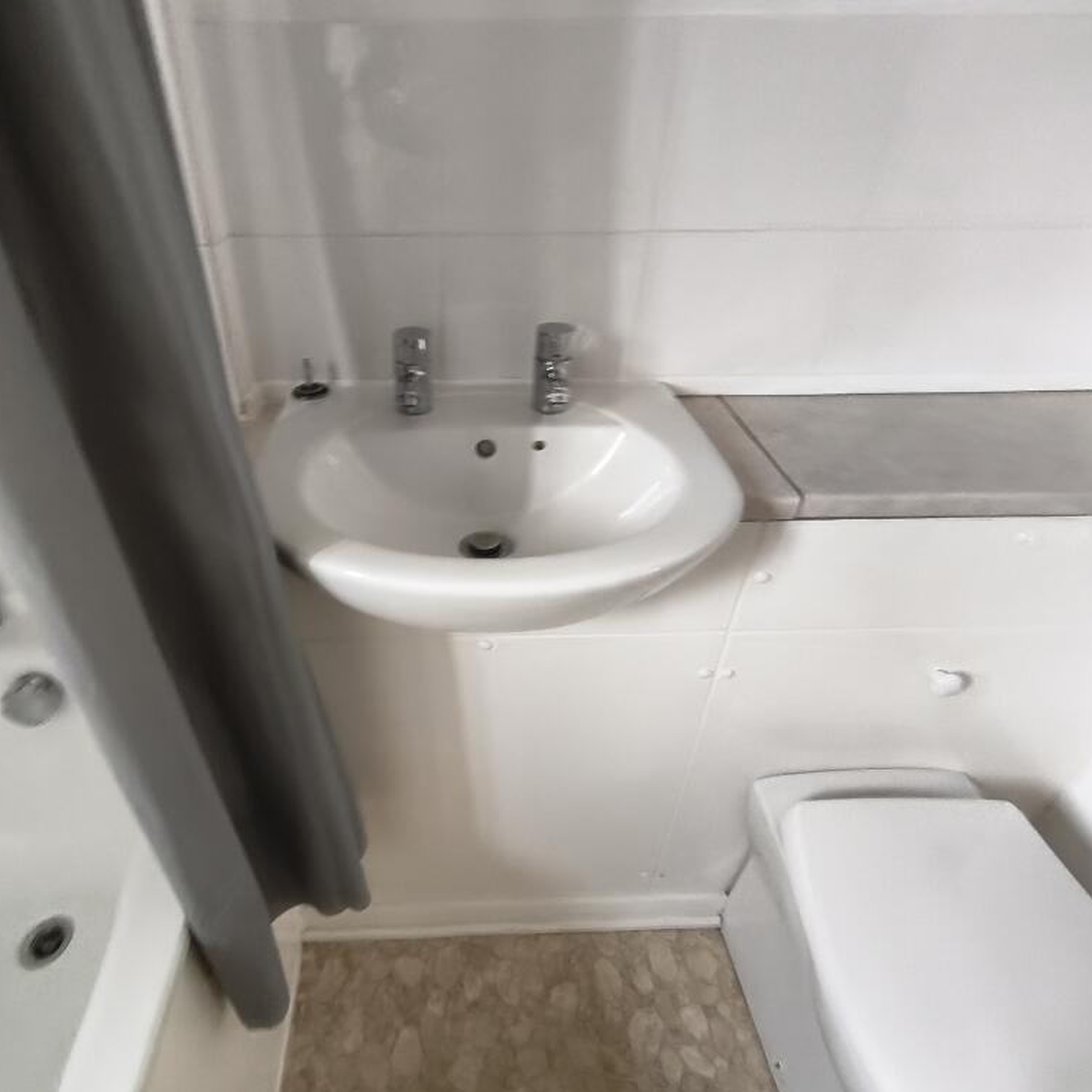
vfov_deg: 80.7
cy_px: 545
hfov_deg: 80.0
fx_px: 642
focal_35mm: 18
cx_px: 453
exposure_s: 1/33.3
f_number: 2.2
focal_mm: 1.65
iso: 320
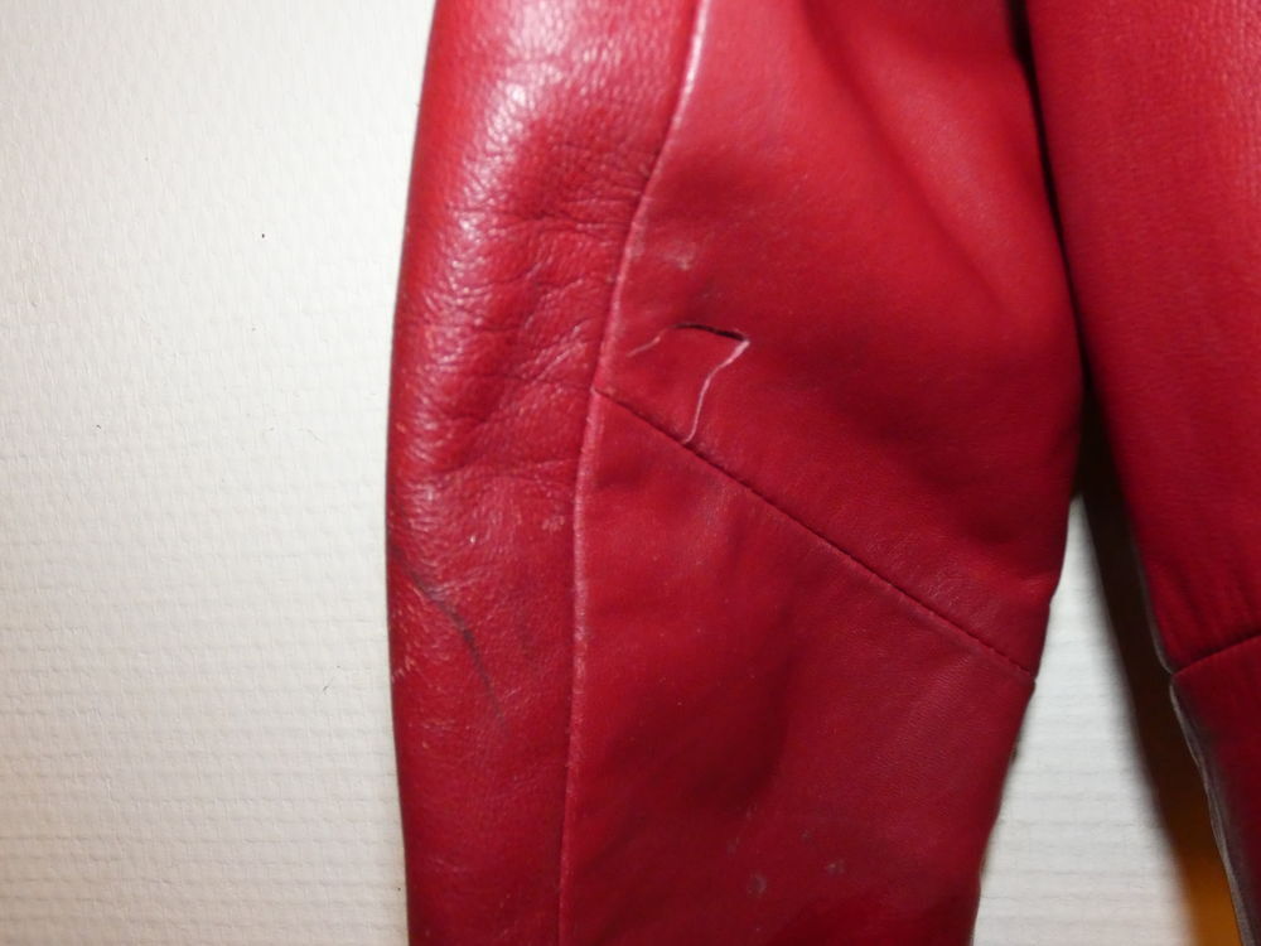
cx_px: 630
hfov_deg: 60.0
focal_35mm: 30
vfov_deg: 46.8
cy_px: 473
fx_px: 1093
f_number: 3.3
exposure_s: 1/60
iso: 800
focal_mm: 5.3
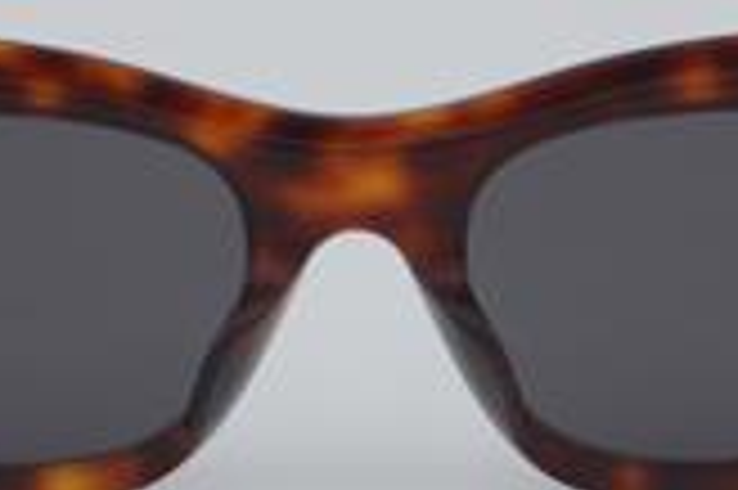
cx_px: 360
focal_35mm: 201
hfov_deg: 10.2
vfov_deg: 6.8
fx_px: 4121
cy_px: 234
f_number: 32
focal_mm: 55
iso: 100
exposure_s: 1/4
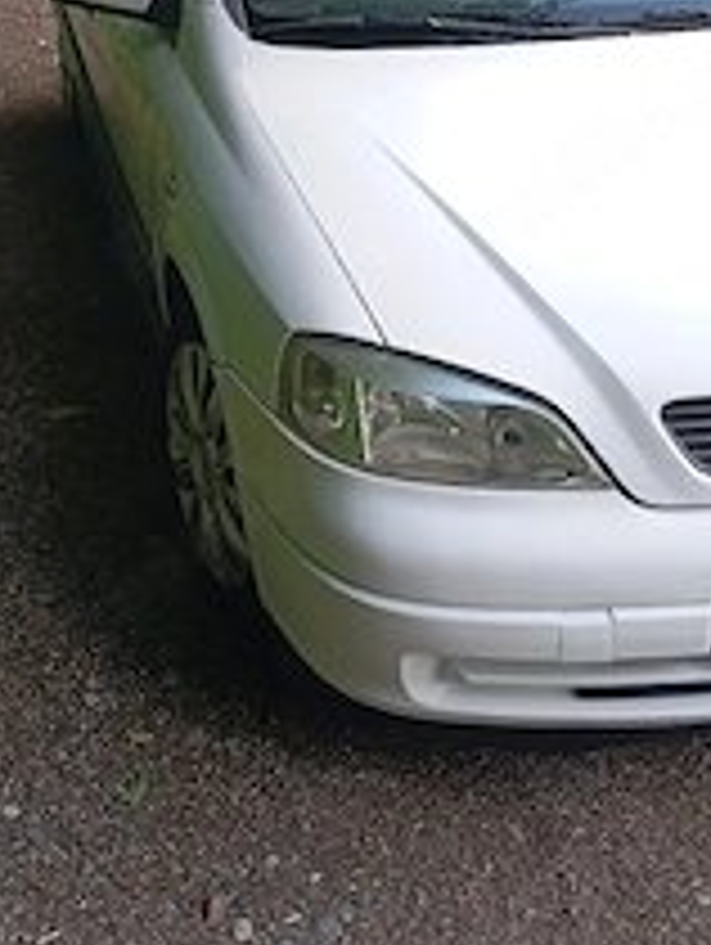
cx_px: 342
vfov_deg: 35.1
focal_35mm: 53
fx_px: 1449
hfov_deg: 27.6
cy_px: 207
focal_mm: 4.27
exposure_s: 1/50
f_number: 1.8
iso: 119
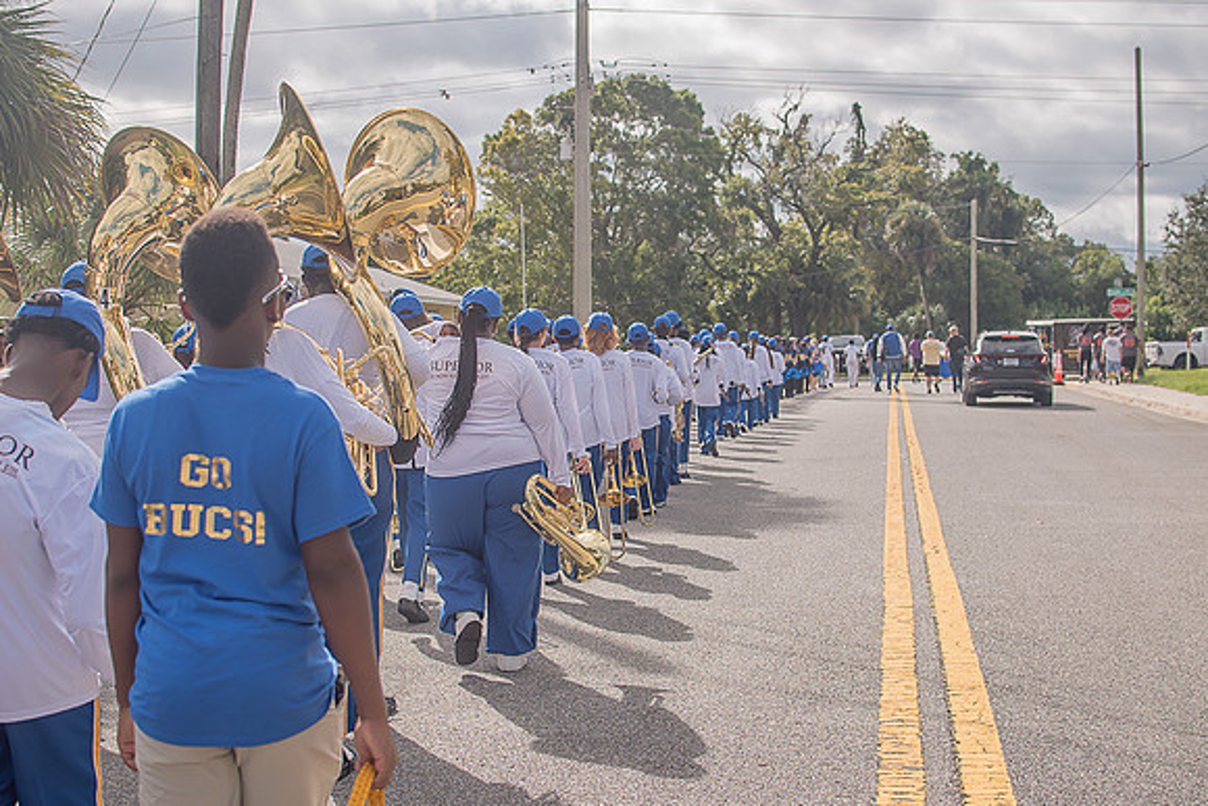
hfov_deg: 38.2
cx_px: 604
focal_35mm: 52
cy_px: 403
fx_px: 1745
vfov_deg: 26.0
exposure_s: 1/1600
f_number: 4
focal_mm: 35
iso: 100
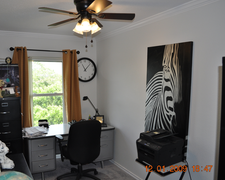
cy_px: 91
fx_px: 206
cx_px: 101
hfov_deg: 57.1
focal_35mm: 31
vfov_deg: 47.1
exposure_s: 1/160
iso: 400
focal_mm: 18
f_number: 3.5
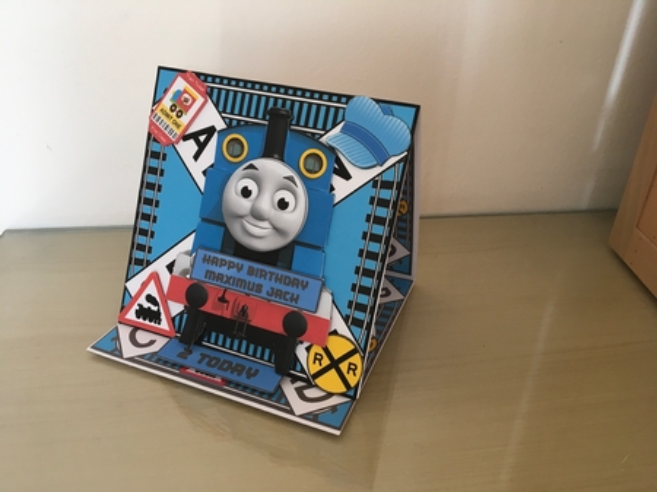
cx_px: 328
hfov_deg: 61.7
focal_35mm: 29
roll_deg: -2.9
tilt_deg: -30.3
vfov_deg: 48.2
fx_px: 550
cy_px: 246
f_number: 2.2
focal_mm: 4.15
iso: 25
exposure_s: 1/33
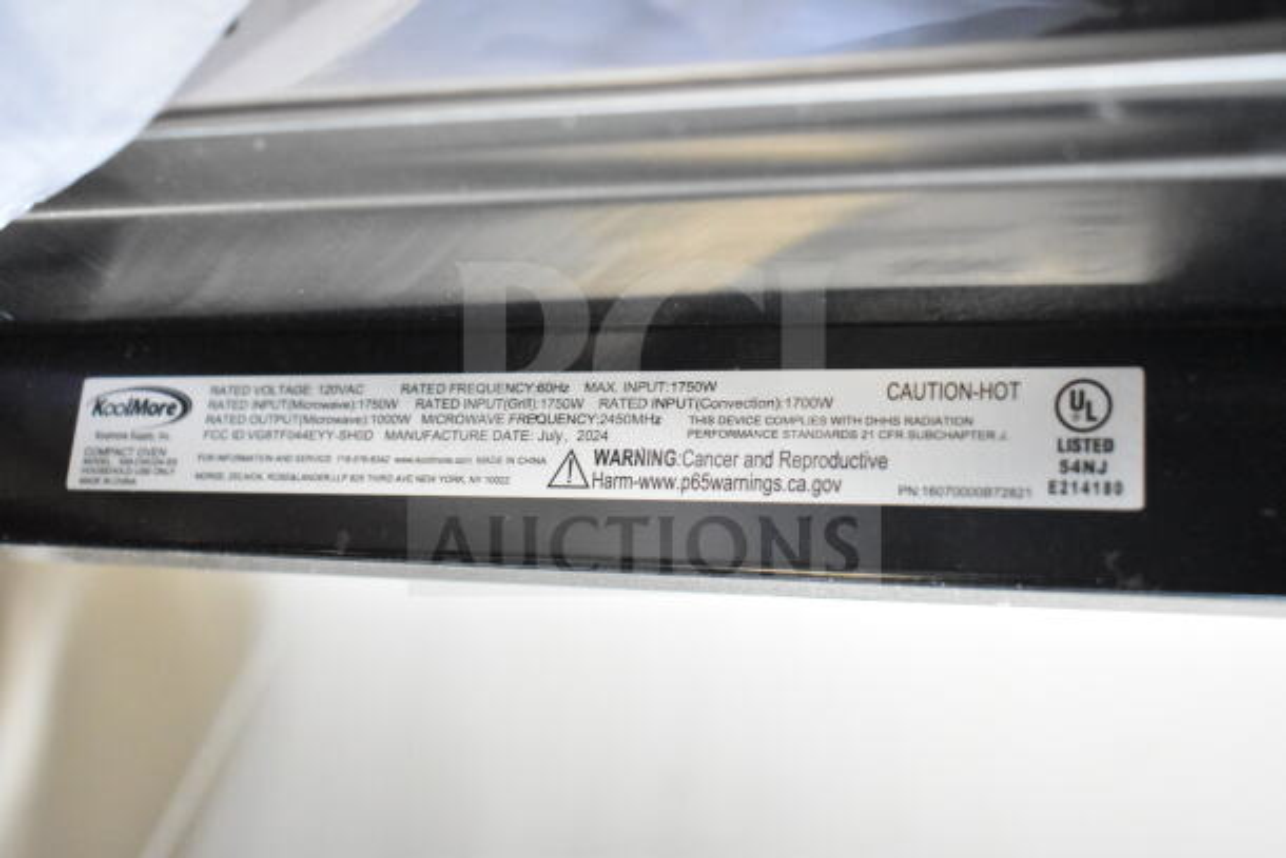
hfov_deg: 45.0
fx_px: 1554
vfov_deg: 30.9
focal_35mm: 44
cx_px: 643
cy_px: 429
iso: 11400
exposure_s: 1/50
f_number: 4.2
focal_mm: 29
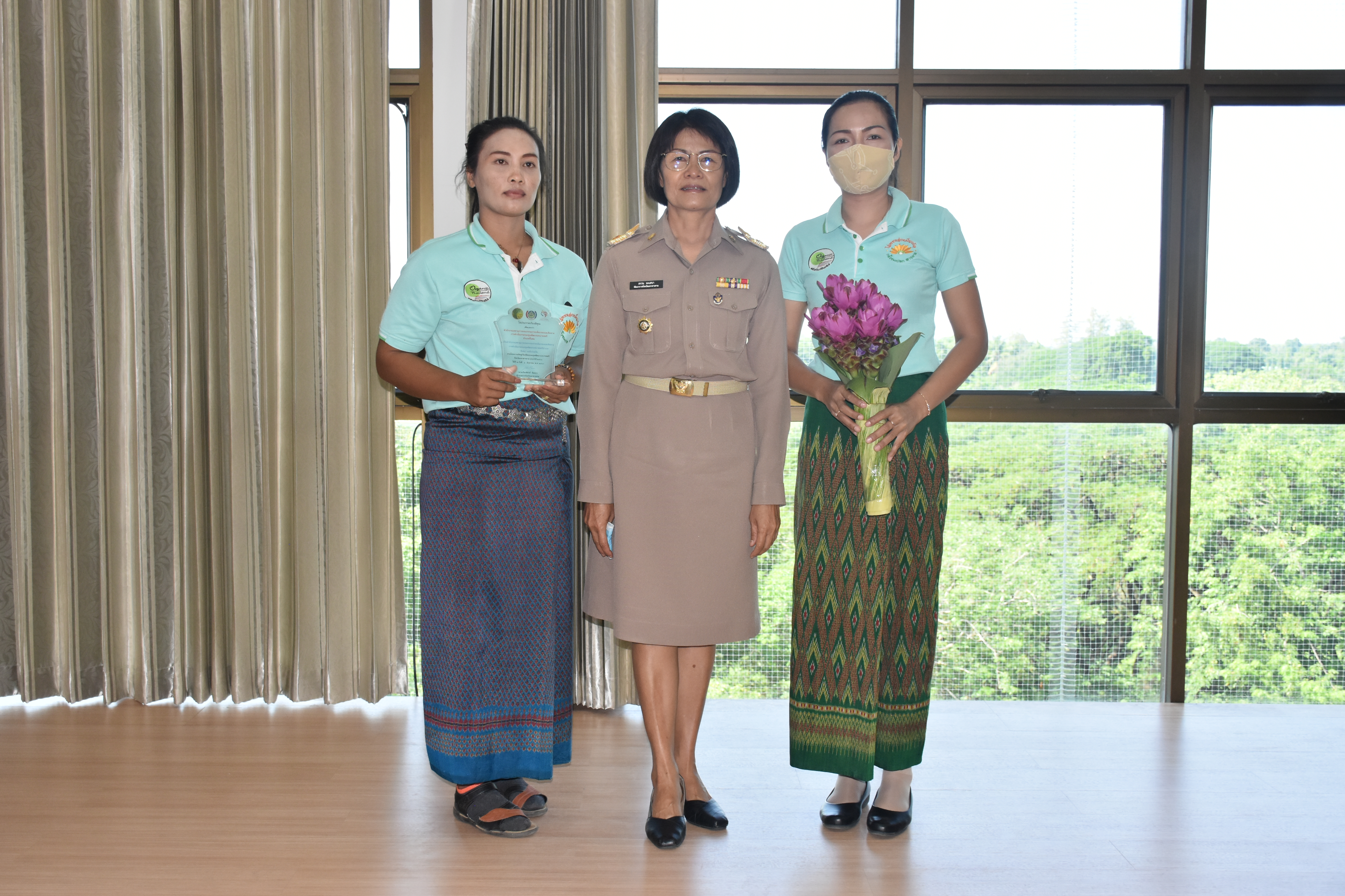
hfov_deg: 49.6
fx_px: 1457
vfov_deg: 34.2
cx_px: 672
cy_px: 448
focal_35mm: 39
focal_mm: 26
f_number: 5.6
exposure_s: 1/125
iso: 800
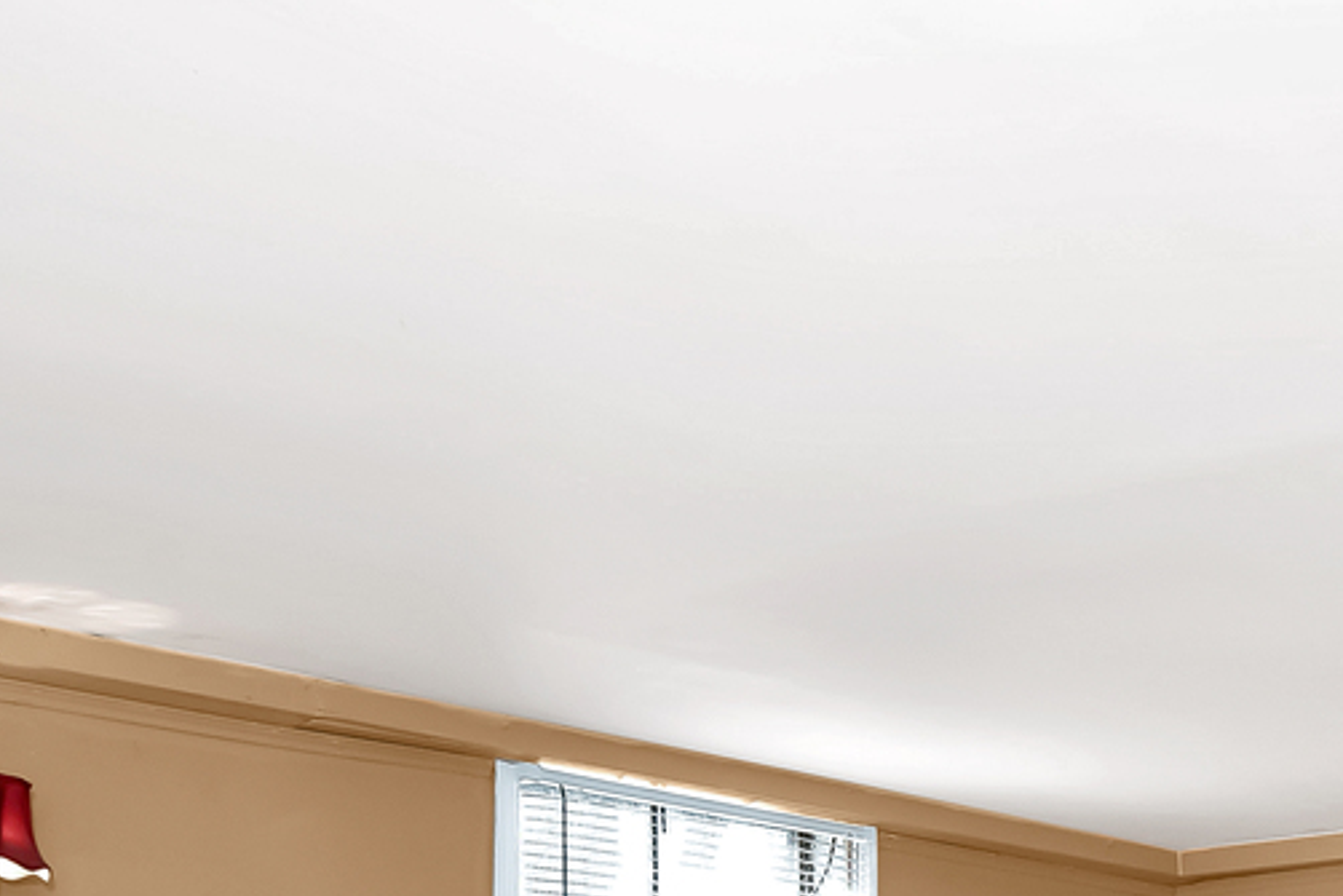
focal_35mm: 58
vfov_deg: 20.8
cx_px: 1367
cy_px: 1236
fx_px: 2164
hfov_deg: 31.6
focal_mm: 18
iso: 400
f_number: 8
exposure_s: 1/60
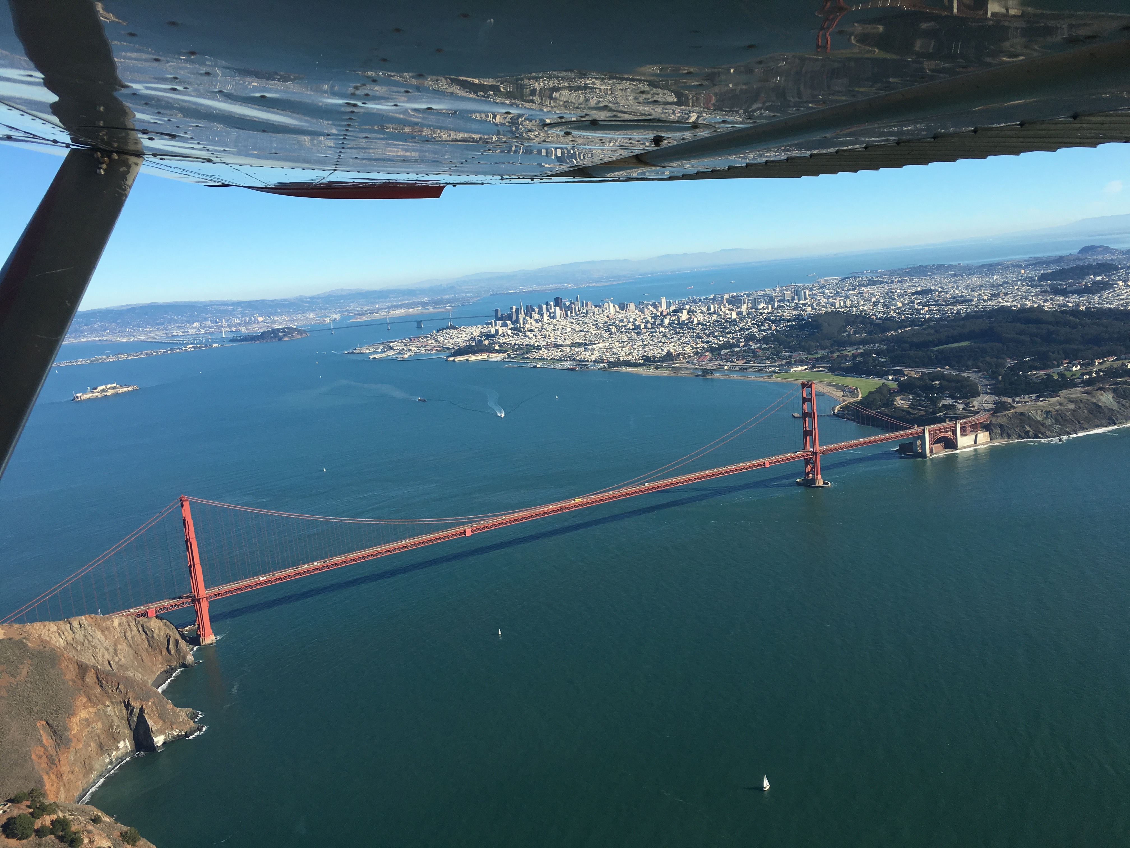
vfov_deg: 48.2
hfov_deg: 61.7
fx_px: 947
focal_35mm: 29
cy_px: 424
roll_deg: +3.8
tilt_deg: -10.7
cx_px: 565
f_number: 2.2
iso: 25
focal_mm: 4.15
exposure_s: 1/1202
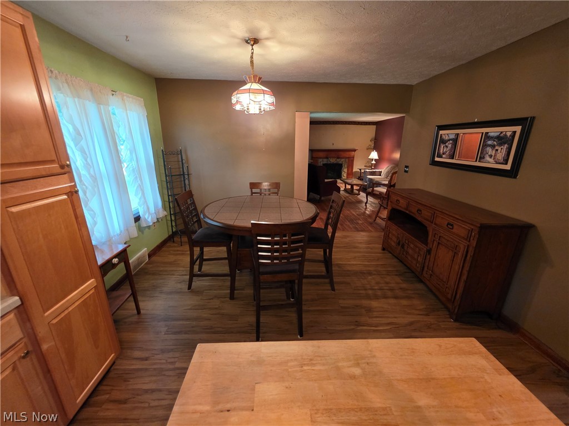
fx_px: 214
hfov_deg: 106.2
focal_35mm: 13
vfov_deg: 89.9
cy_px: 213
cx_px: 284
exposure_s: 1/60
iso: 640
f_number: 1.9
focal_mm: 2.2
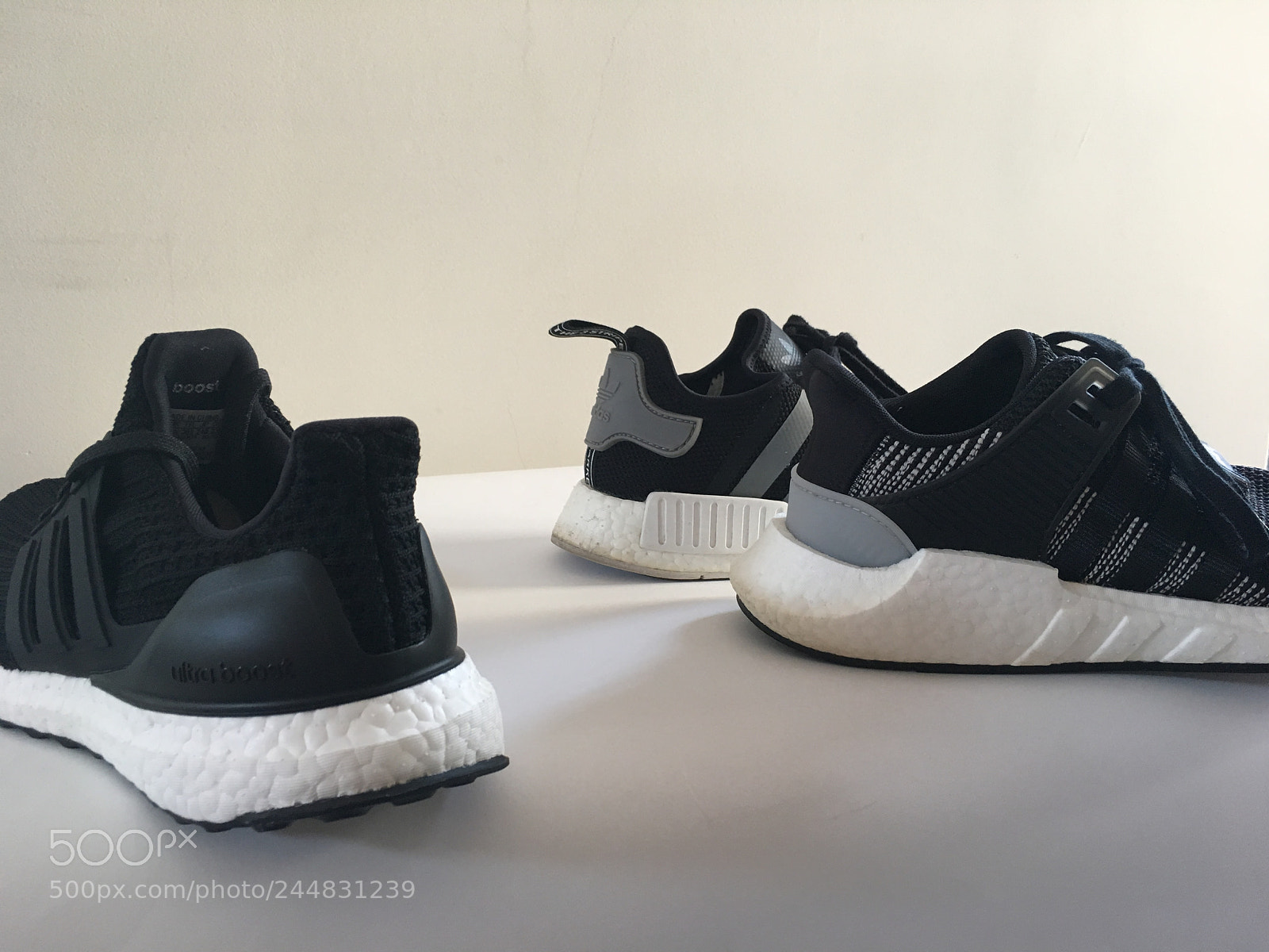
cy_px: 476
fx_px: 1063
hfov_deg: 61.7
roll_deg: -0.5
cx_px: 634
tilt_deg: -10.7
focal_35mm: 29
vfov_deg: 48.2
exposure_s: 1/33
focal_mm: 4.15
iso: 125
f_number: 2.2
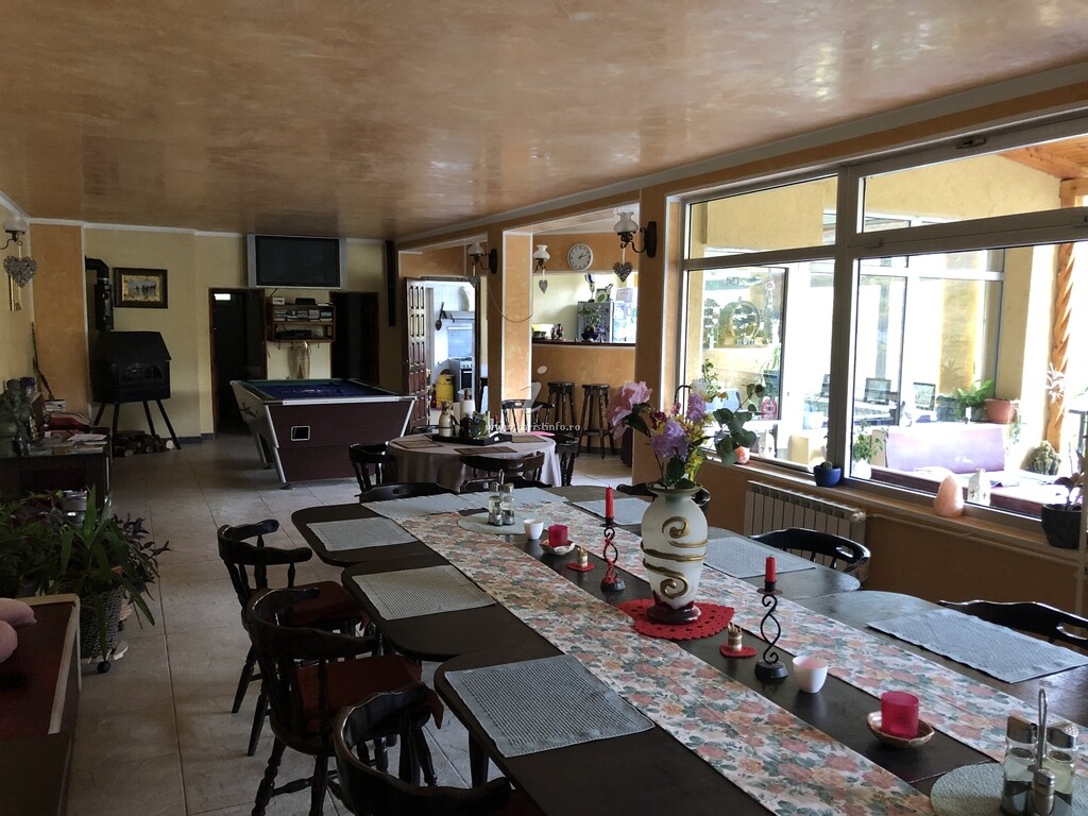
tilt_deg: -6.3
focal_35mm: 28
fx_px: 880
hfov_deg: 63.4
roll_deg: +0.1
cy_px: 408
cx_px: 544
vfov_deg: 49.7
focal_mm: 3.99
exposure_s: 1/17
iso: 100
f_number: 1.8
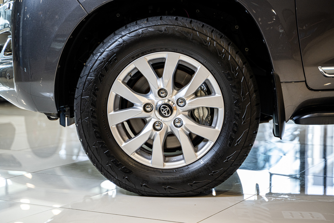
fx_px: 696
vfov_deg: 18.2
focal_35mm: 75
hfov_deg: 27.0
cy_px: 112
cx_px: 167
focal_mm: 75
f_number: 2.8
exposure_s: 1/125
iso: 640
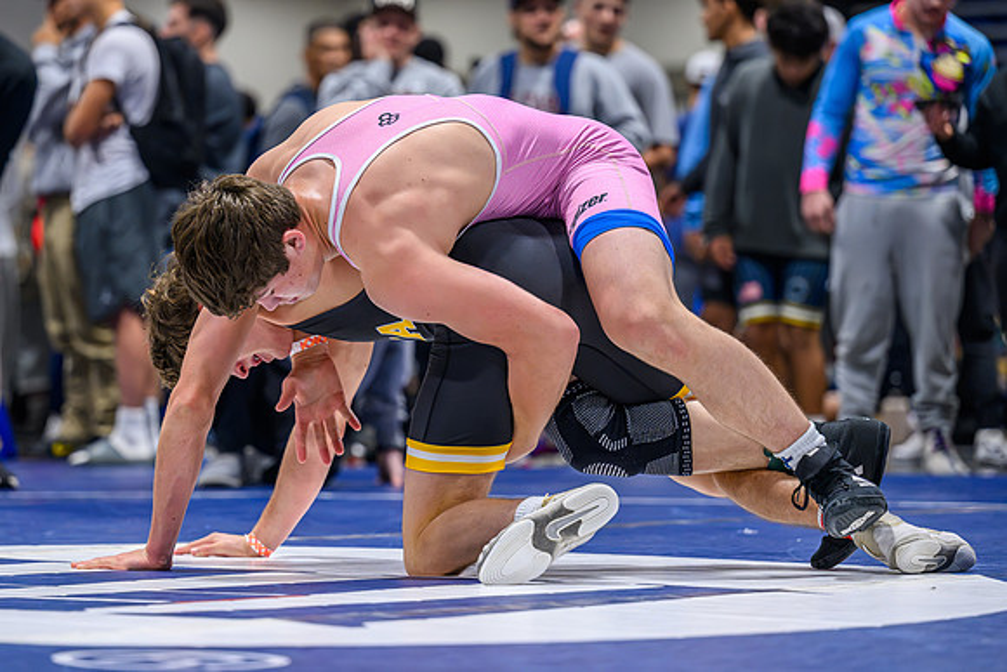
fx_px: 4476
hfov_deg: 12.8
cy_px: 332
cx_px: 398
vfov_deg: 8.6
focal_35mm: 160
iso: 3200
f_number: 2.8
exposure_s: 1/800
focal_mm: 125
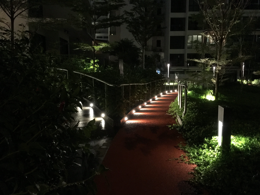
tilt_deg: -7.5
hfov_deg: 61.7
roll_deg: +0.6
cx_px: 130
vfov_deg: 48.2
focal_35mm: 29
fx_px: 218
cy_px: 98
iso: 640
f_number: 2.2
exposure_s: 1/4
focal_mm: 4.15
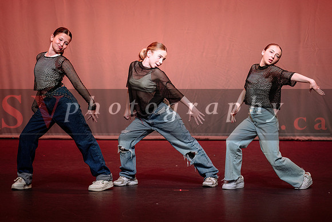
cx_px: 162
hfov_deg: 9.0
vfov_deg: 6.0
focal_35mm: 228
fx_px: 2103
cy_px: 95
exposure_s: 1/500
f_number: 2.8
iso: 1250
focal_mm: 200
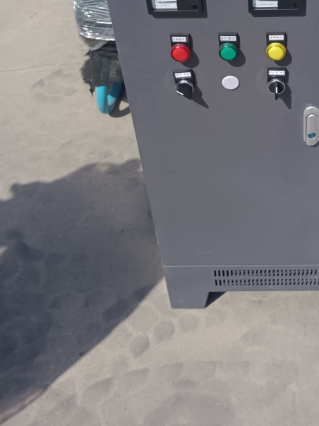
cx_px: 262
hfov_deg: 30.6
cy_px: 55
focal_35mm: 46
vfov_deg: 38.8
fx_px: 565
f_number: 1.8
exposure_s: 1/592
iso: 100
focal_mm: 3.96
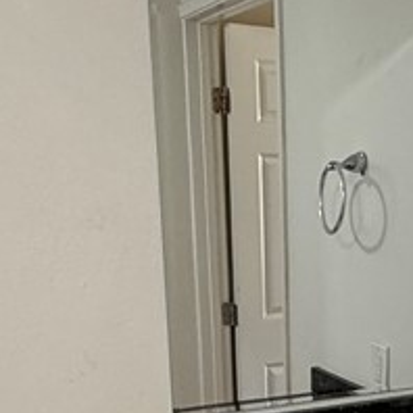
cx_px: 350
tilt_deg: -18.5
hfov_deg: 26.2
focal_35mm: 64
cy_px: 453
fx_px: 864
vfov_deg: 25.0
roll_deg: +0.4
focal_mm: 2.22
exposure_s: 1/60
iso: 250
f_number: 2.2
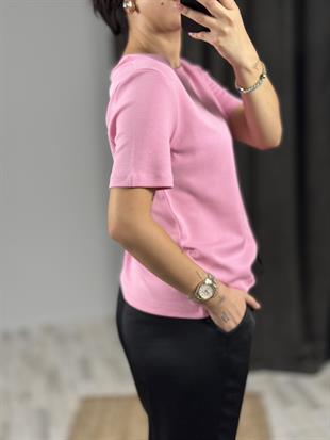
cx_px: 165
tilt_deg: -33.0
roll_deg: +6.3
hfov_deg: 30.3
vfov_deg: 39.6
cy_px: 220
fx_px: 610
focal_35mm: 48
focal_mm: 6.86
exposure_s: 1/100
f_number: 1.78
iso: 80
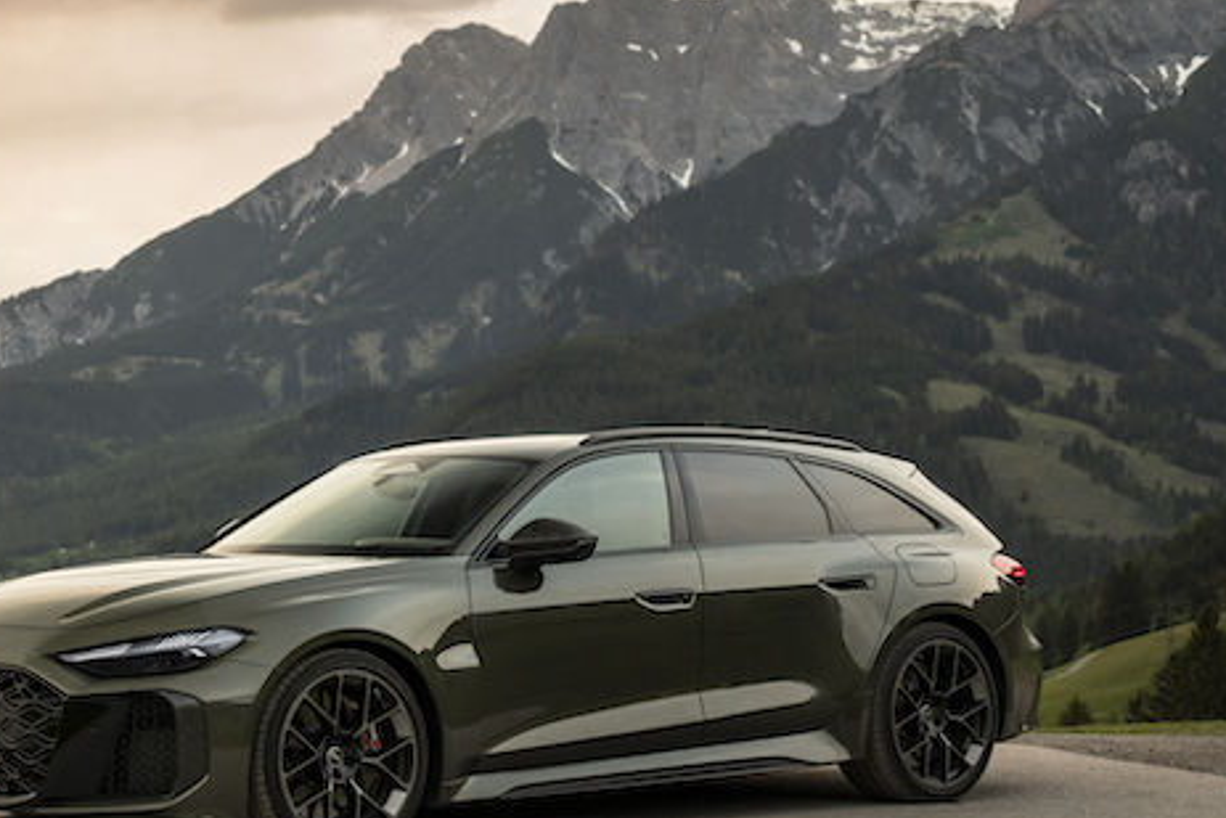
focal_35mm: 79
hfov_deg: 24.9
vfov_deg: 17.3
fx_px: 2691
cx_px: 114
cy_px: 465
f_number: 4
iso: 400
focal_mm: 43
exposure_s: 1/80
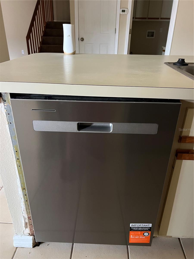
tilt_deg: -25.0
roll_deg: -0.8
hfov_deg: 53.1
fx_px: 194
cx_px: 97
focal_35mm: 26
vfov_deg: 67.3
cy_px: 130
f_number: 1.5
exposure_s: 1/40
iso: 500
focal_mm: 5.7
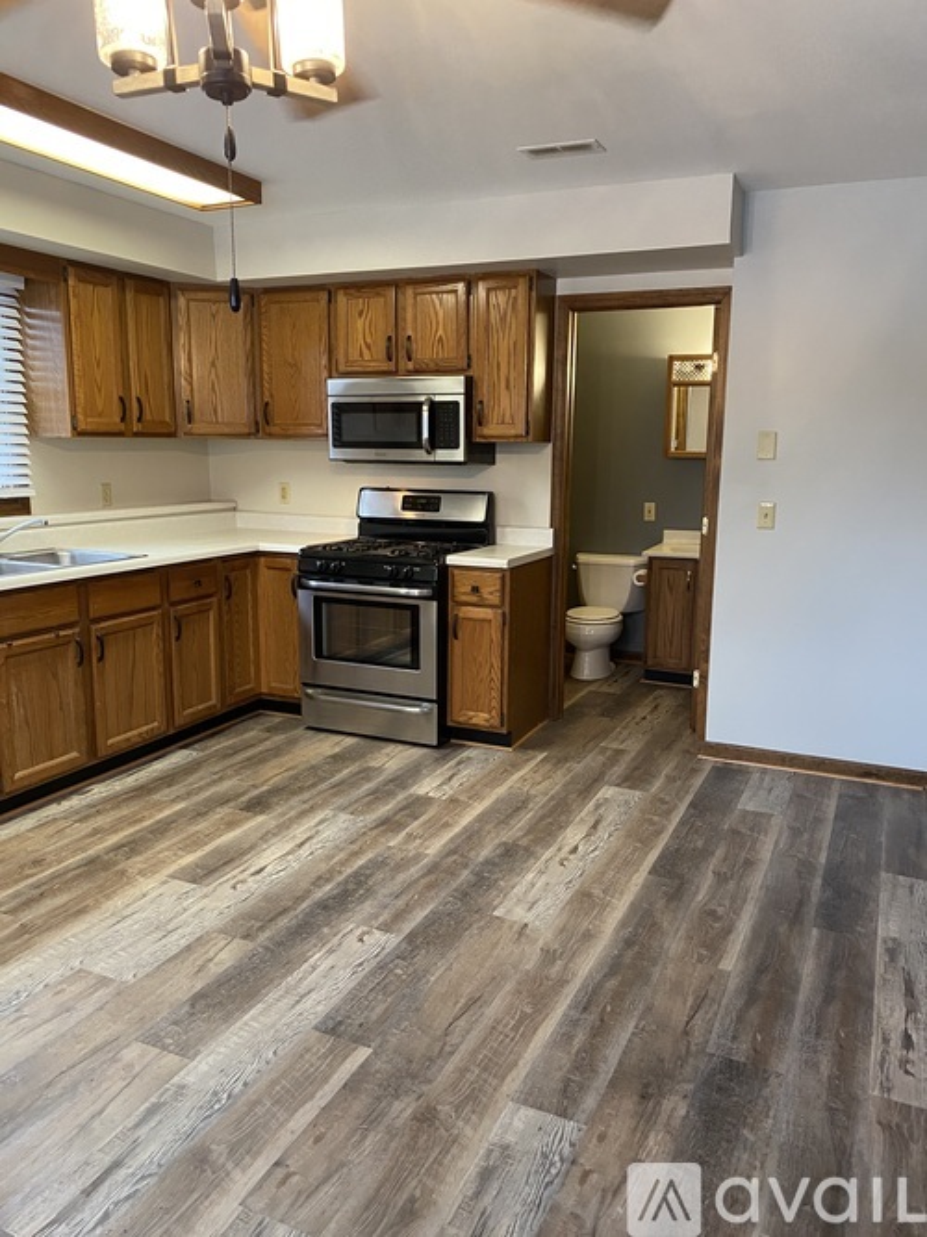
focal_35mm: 26
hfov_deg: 53.0
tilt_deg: -10.0
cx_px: 464
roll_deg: -0.8
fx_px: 929
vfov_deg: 67.3
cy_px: 618
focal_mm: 4.25
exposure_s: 1/60
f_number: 1.8
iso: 320
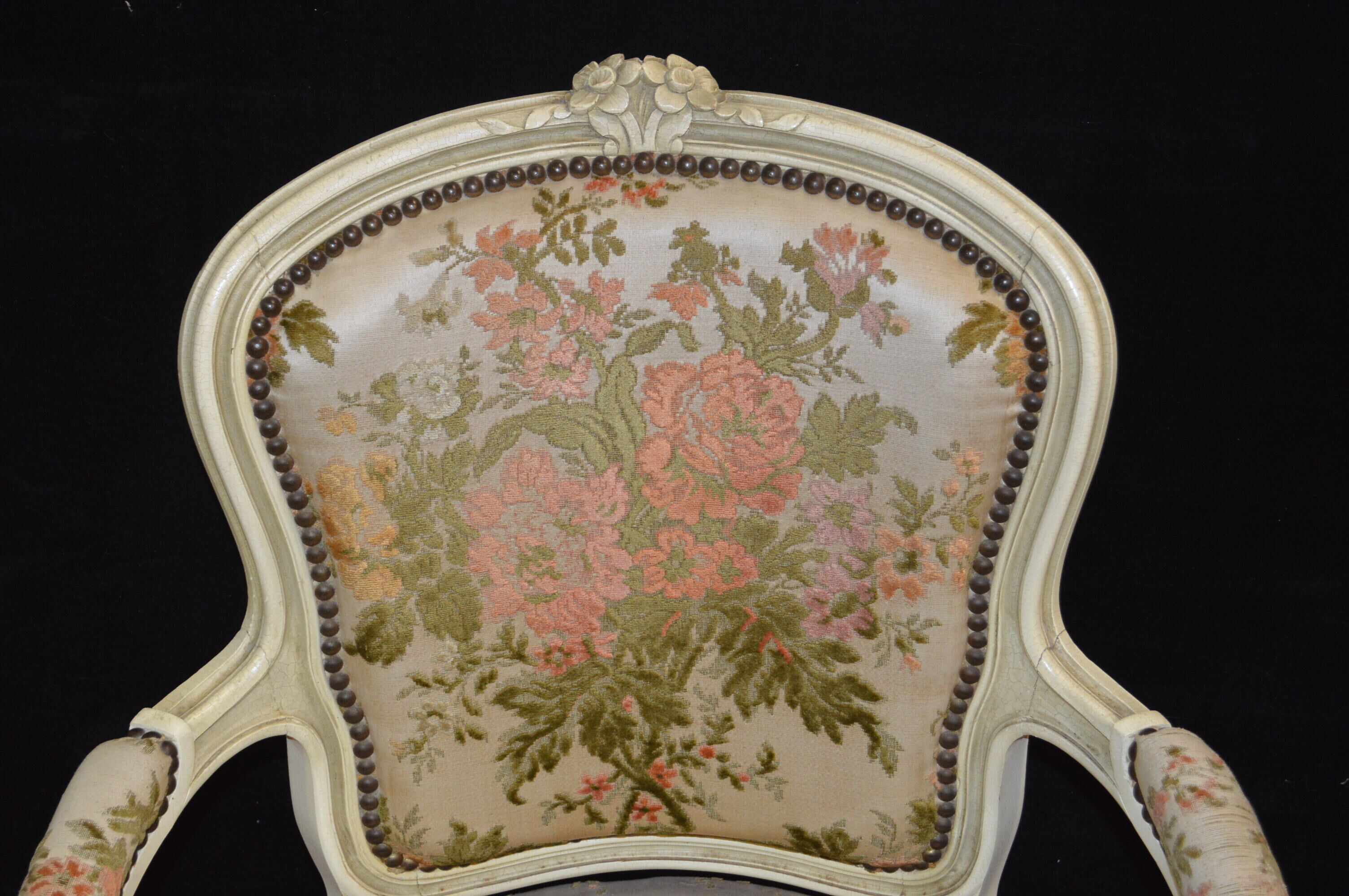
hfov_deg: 36.9
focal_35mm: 54
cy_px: 448
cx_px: 674
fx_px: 2022
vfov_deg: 25.0
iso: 1250
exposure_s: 1/60
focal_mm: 36
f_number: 5
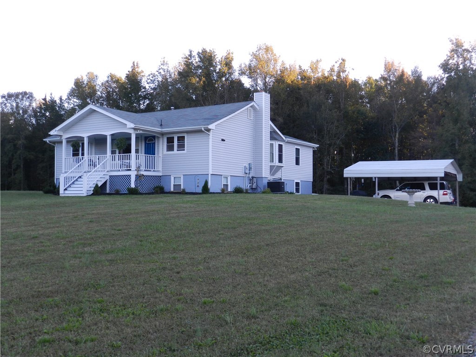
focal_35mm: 38
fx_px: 523
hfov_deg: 49.0
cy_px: 178
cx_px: 238
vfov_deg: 37.7
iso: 160
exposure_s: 1/125
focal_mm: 6.7
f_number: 4
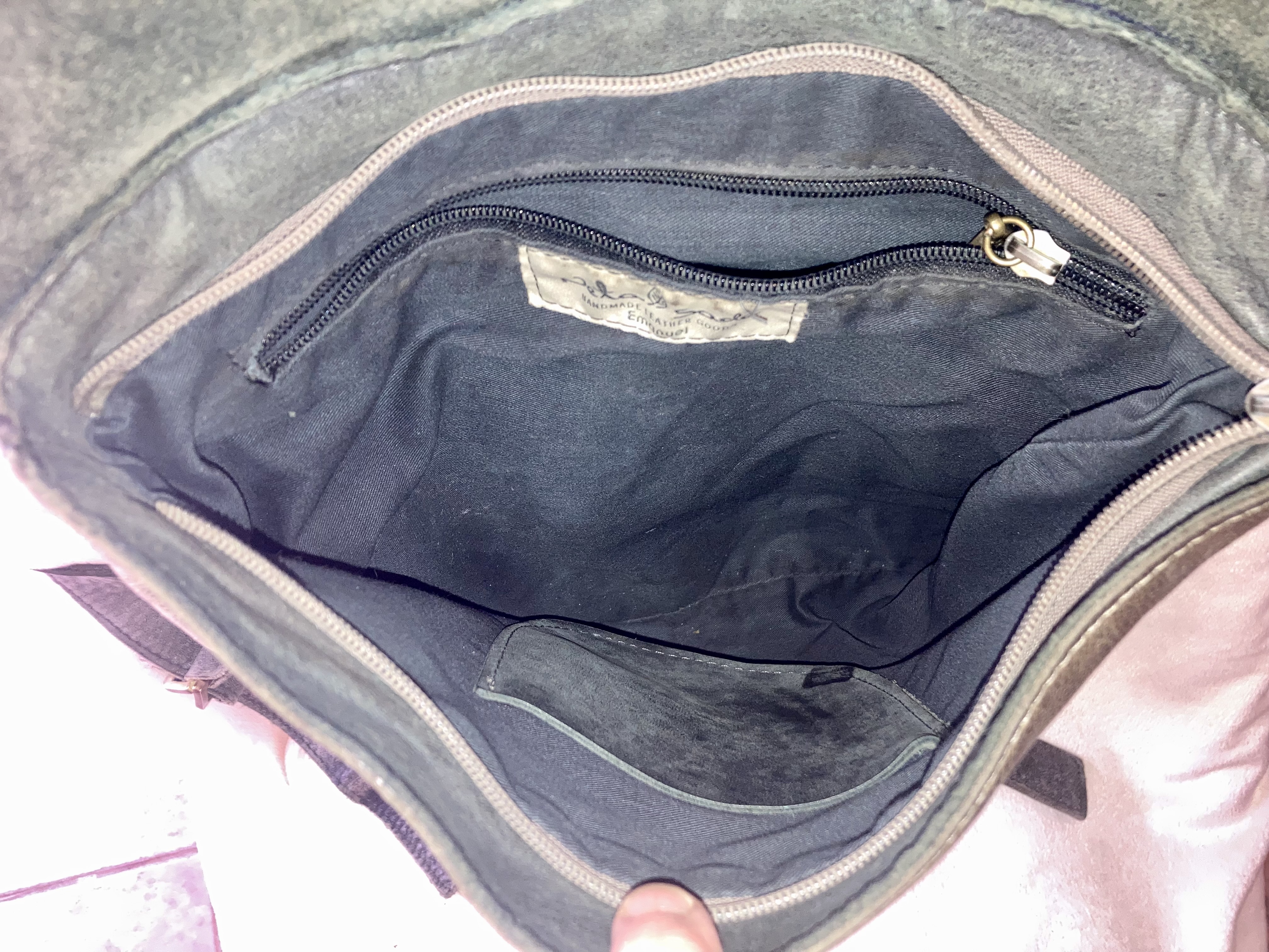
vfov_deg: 49.7
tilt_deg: -74.1
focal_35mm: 28
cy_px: 476
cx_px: 634
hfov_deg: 63.4
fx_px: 1026
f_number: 1.8
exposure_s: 1/9
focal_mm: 3.99
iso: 100
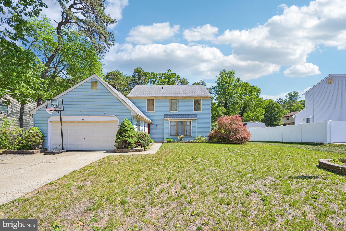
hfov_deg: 100.4
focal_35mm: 15
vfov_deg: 77.3
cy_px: 116
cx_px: 173
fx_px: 144
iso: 100
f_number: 8
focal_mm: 15
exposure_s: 1/200
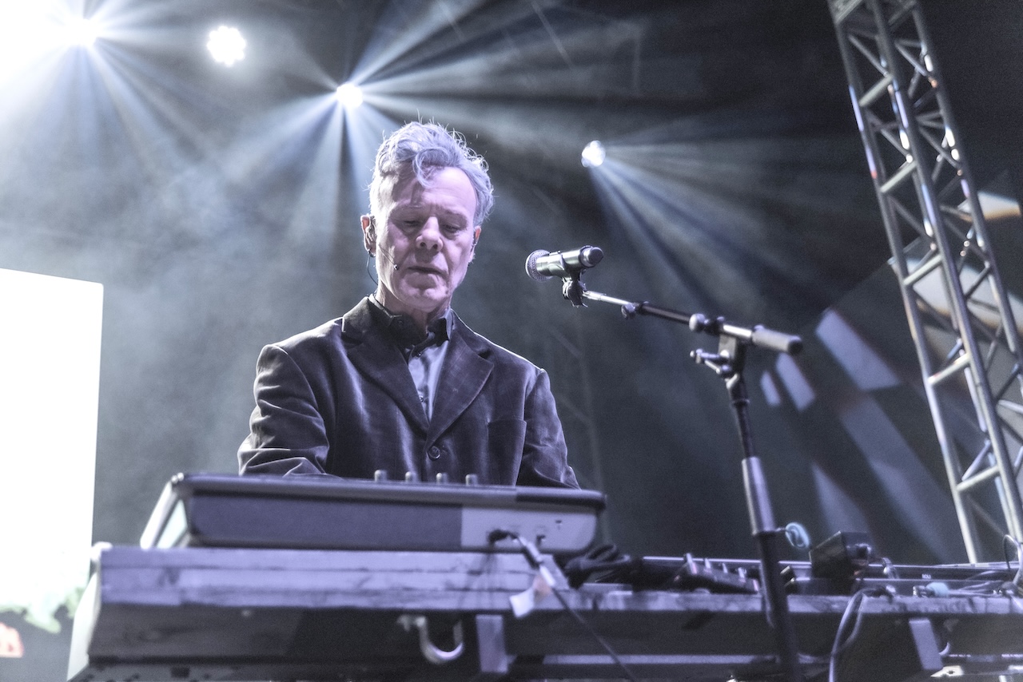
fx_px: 1364
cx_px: 512
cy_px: 341
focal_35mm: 48
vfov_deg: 28.1
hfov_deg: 41.1
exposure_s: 1/200
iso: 3200
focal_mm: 48
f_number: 2.8
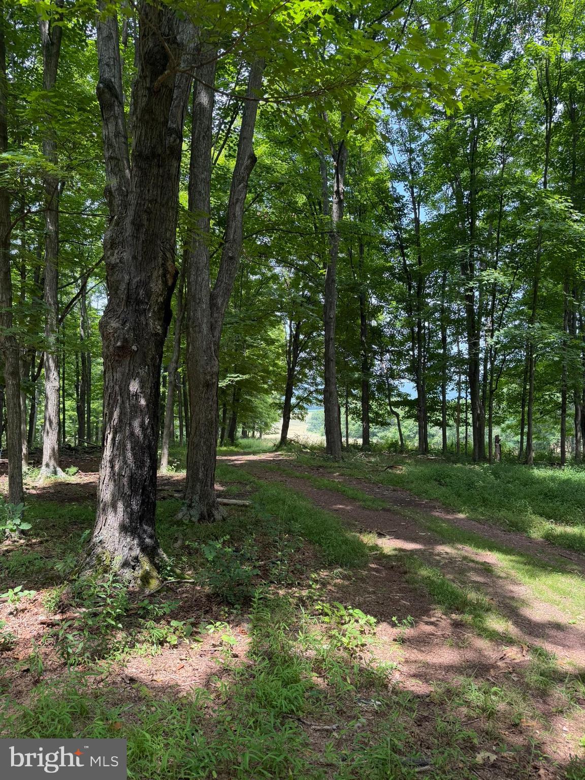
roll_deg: -1.0
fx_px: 541
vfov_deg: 71.6
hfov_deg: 56.8
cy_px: 390
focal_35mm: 24
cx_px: 292
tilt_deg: +0.8
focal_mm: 6.76
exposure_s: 1/524
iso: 100
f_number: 1.78
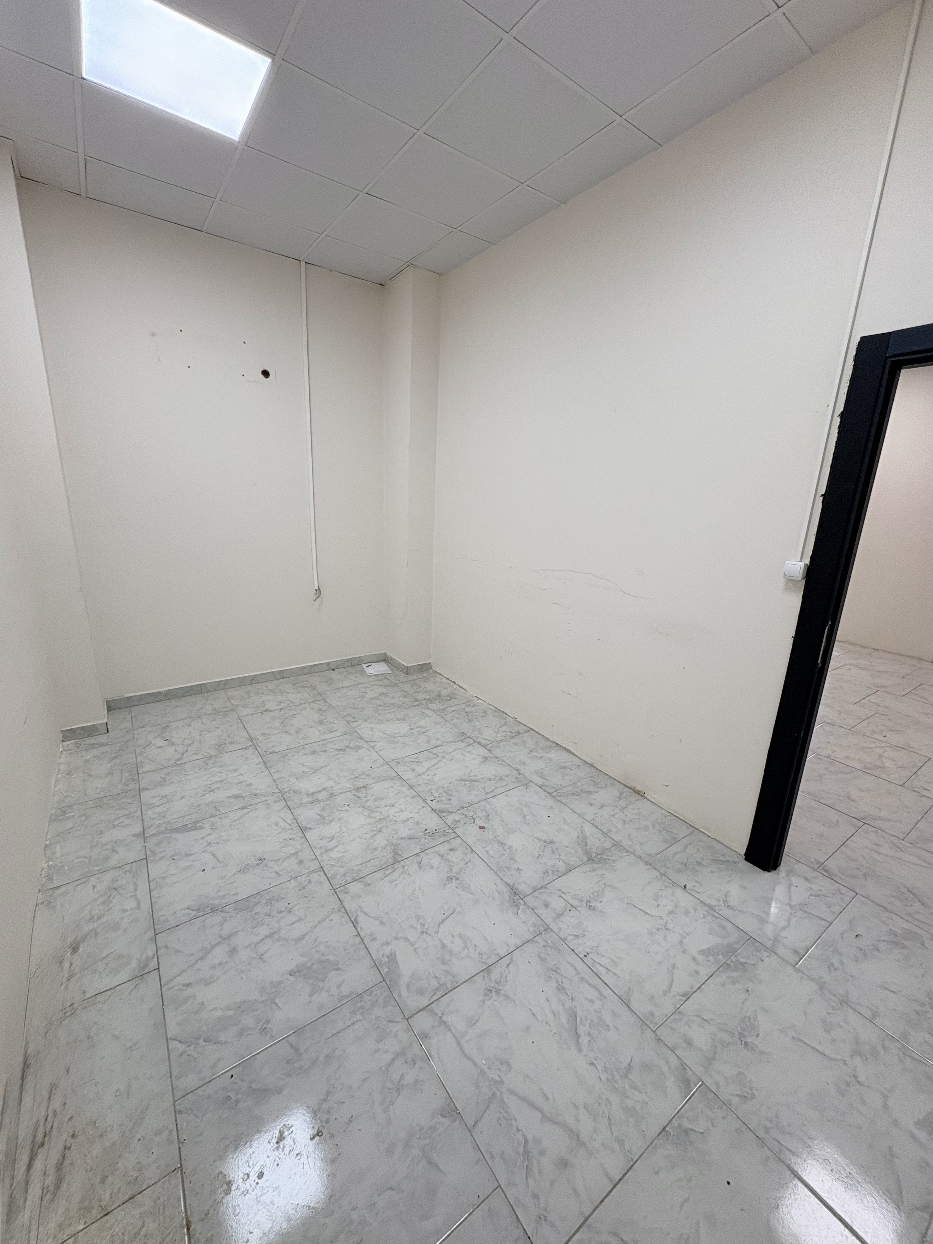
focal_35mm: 14
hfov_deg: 85.7
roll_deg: -2.7
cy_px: 622
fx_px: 503
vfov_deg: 102.1
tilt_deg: -14.0
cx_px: 466
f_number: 2.2
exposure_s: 1/100
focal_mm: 2.22
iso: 100
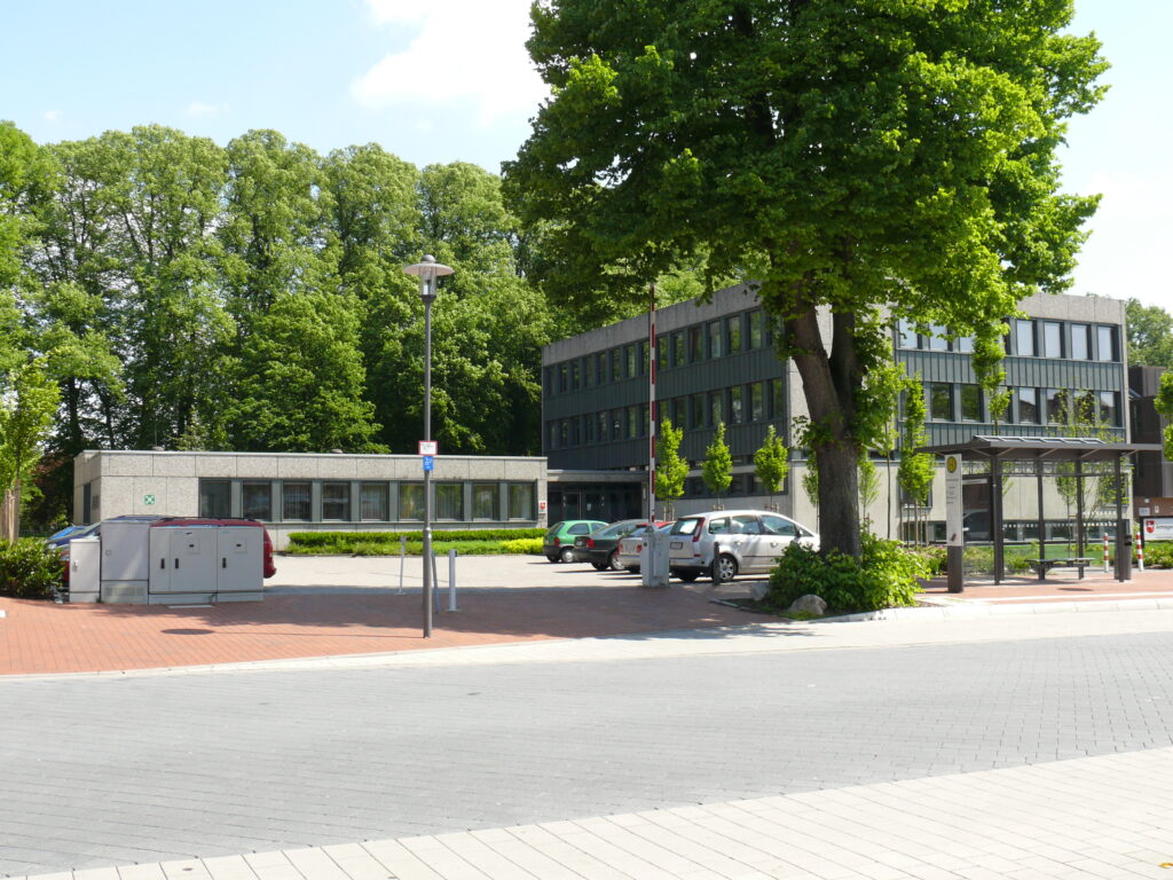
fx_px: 1288
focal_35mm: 38
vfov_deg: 37.7
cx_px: 586
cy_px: 440
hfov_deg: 49.0
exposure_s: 1/200
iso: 100
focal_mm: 8.1
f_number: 5.6
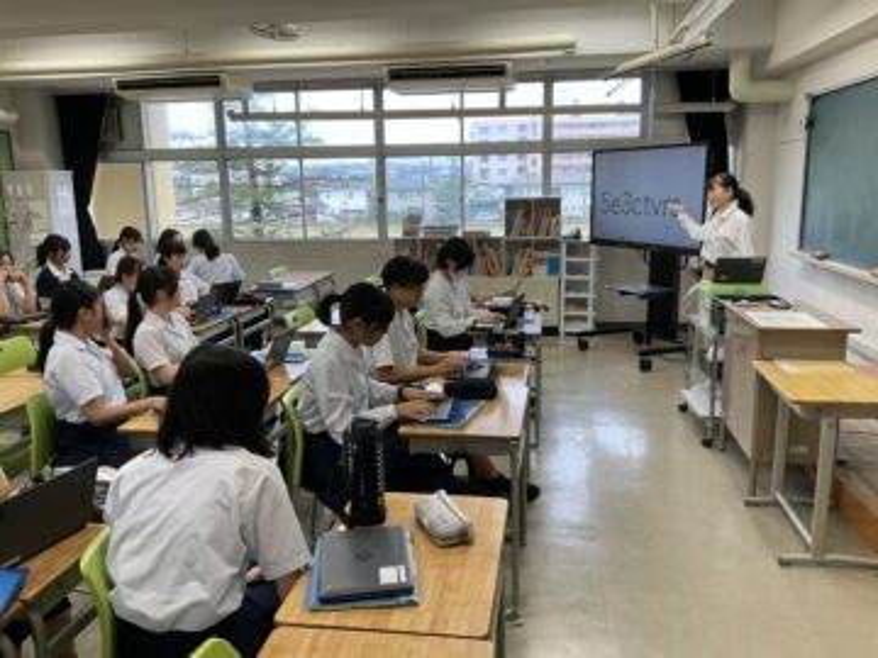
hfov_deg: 61.7
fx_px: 736
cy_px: 329
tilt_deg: -11.5
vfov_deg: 48.2
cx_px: 439
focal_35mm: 29
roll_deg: +0.7
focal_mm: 3
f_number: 1.8
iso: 64
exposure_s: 1/120
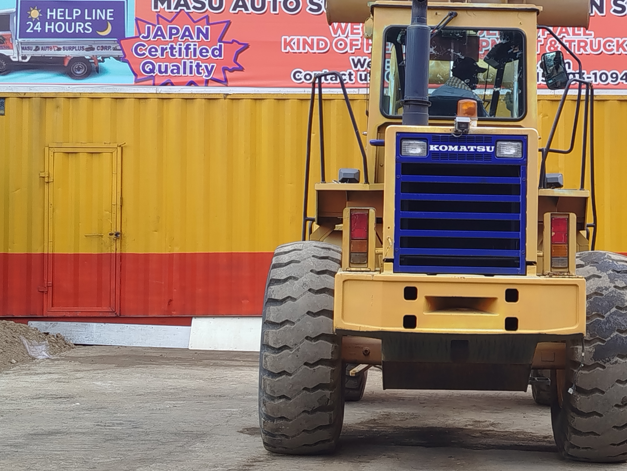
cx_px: 464
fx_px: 1431
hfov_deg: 24.5
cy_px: 151
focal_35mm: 79
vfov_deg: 18.6
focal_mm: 5.31
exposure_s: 1/138
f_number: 1.7
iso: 50
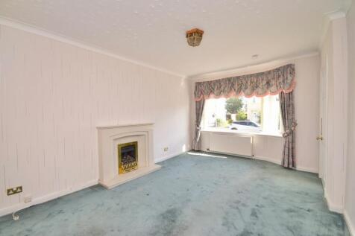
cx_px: 178
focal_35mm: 15
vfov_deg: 77.3
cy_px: 118
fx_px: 148
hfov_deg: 100.4
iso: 800
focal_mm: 10
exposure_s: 1/100
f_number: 11
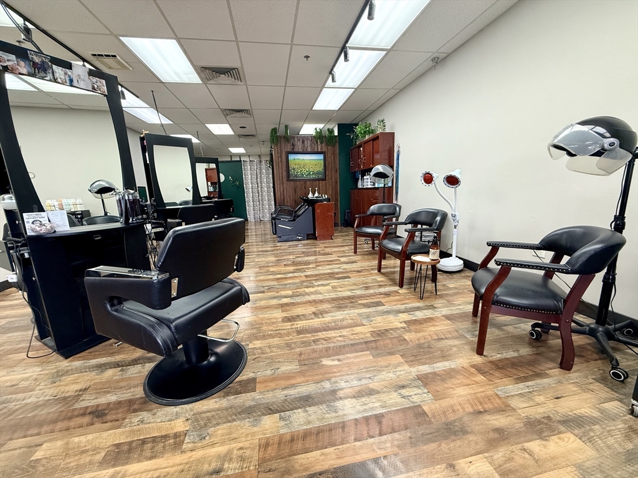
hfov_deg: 102.1
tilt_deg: -10.5
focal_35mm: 14
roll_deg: +2.1
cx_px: 319
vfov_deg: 85.7
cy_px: 239
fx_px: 258
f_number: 2.2
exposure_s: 1/121
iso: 250
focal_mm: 2.22
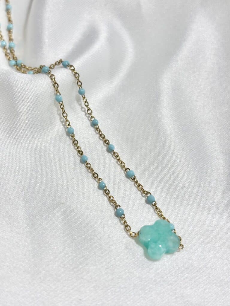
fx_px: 461
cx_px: 115
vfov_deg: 36.8
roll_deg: +4.2
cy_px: 153
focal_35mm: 52
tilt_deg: -40.6
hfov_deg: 28.0
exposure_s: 1/433
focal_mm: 5.96
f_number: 1.6
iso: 32
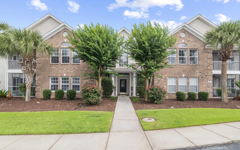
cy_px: 73
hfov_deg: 94.4
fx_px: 111
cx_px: 120
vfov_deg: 68.0
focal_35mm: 17
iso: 125
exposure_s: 1/80
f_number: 8
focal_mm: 16
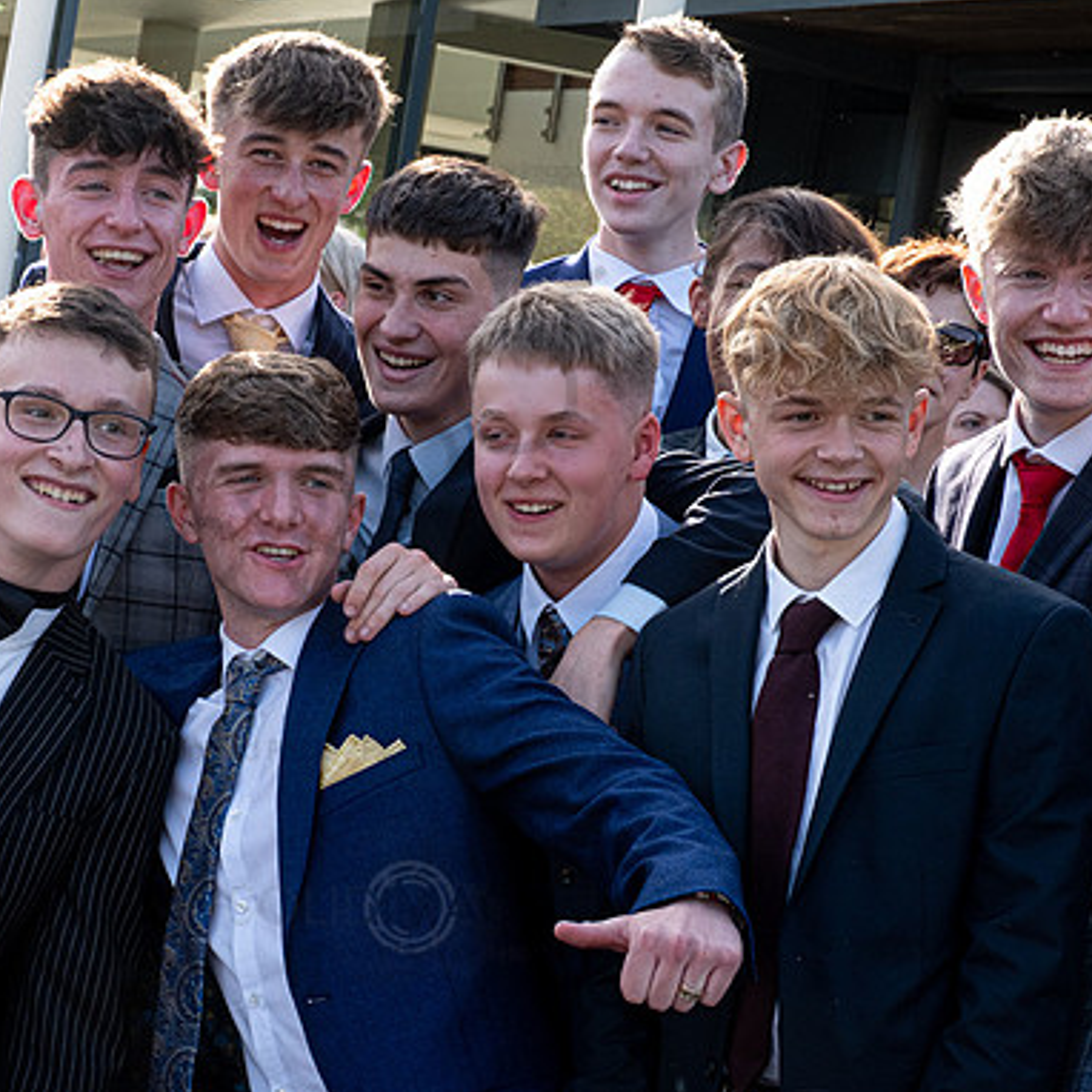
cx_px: 423
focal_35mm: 107
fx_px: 3819
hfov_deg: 16.3
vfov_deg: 16.3
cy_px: 545
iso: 200
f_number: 13
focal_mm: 55
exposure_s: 1/125
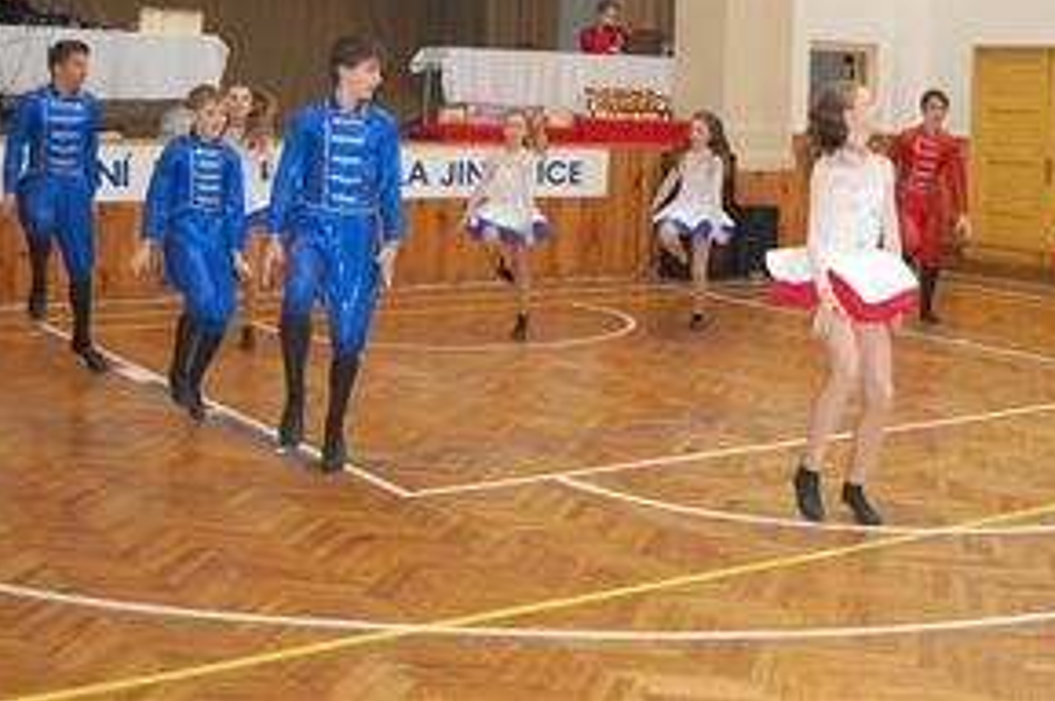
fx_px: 1669
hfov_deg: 34.7
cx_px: 726
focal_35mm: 57
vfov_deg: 23.2
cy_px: 99
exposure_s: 1/60
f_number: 3.8
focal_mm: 22
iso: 640
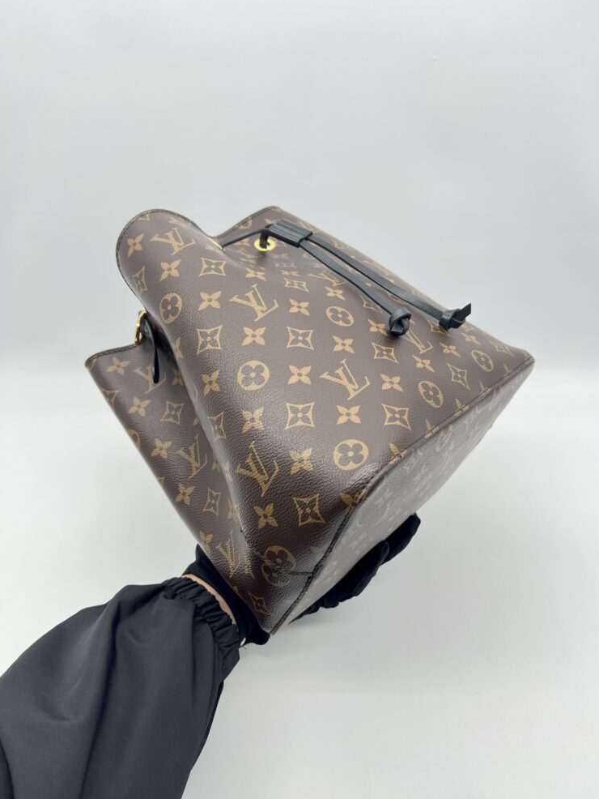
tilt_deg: -35.9
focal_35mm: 27
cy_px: 411
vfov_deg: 65.3
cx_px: 310
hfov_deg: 51.4
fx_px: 623
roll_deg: +3.0
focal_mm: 5.7
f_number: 1.5
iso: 40
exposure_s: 1/100
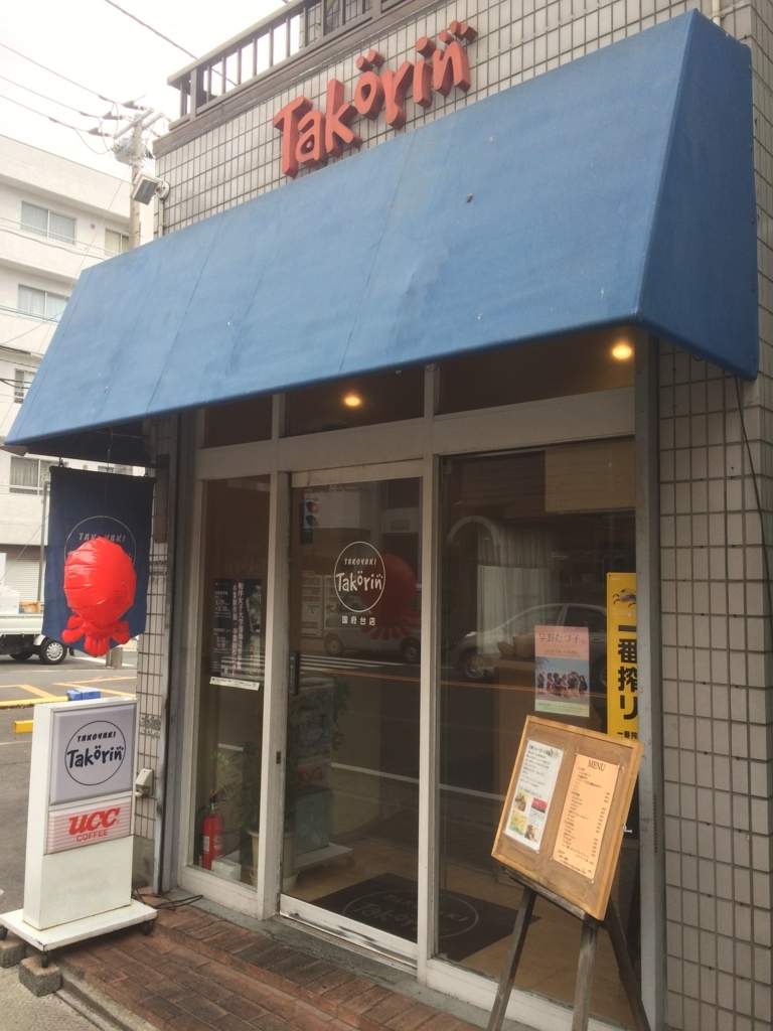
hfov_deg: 48.2
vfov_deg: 61.7
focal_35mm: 29
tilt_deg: +2.0
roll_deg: +0.3
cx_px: 386
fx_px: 863
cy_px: 516
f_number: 2.2
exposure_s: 1/477
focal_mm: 4.15
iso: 32
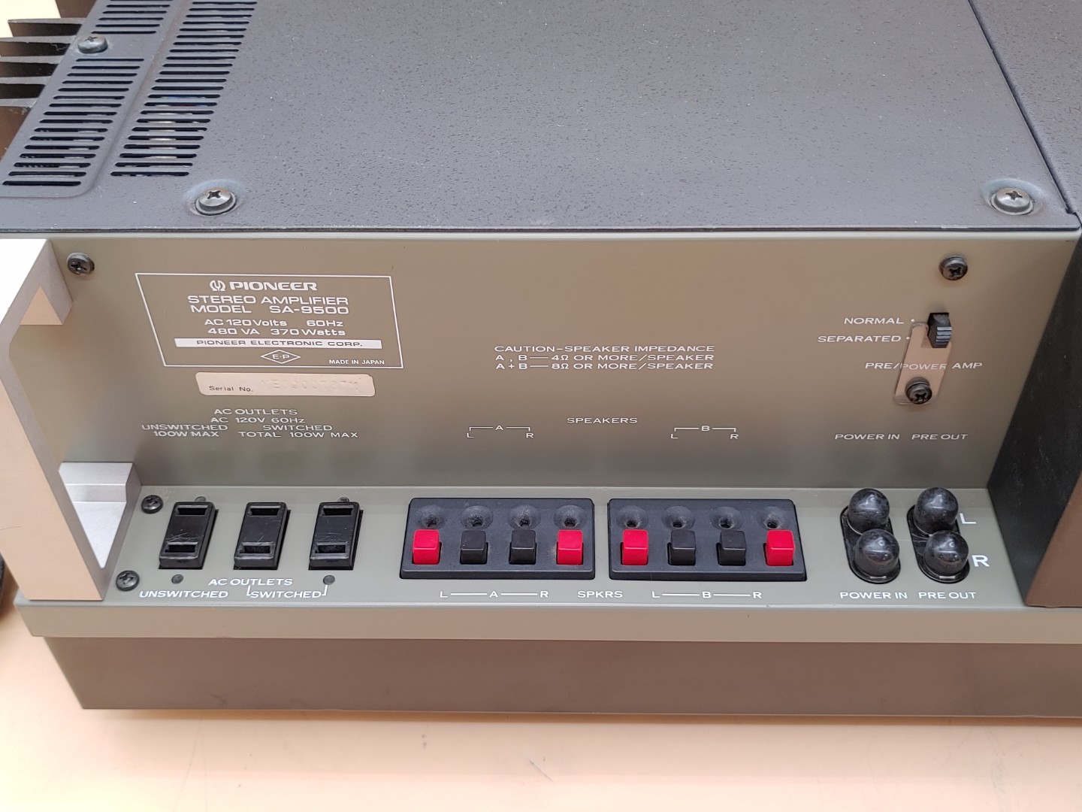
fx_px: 1125
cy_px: 406
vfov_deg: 39.7
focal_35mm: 36
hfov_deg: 51.4
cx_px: 541
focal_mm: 4.36
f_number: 1.8
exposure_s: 1/64
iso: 50
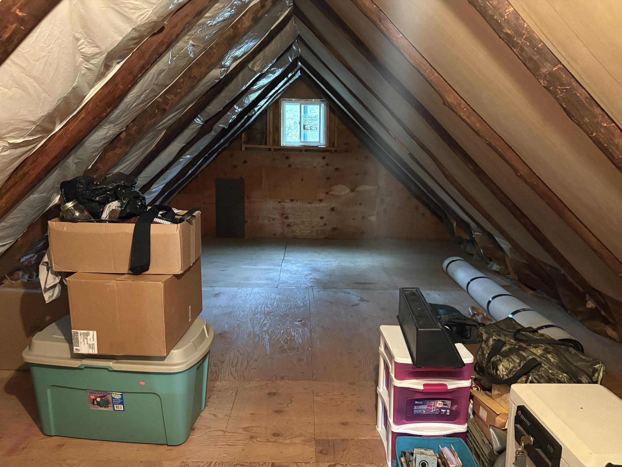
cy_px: 241
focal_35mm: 27
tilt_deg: -12.3
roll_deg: -0.4
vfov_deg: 51.4
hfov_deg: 65.3
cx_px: 306
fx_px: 485
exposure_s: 1/30
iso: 640
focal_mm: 5.96
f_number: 1.6
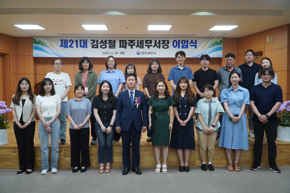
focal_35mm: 32
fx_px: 254
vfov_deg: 41.7
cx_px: 145
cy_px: 96
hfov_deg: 59.5
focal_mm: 21
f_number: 4
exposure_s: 1/160
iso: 2000
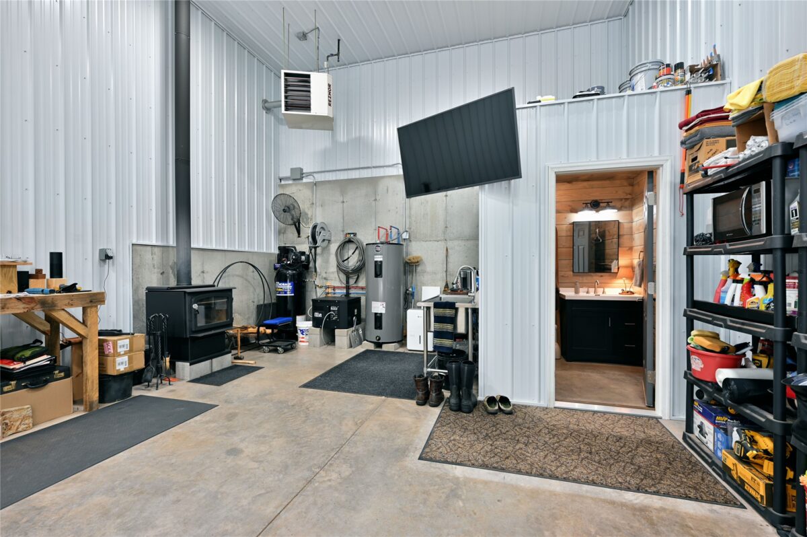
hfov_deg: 98.6
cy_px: 268
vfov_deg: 75.4
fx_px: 347
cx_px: 404
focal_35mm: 16
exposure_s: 1/13
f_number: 5.6
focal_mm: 15.5
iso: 100
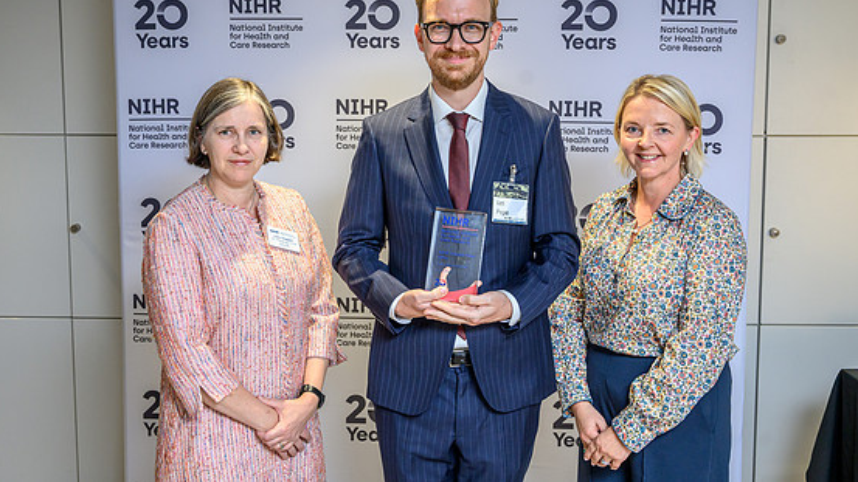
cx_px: 442
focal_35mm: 44
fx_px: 1001
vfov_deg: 27.0
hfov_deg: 46.4
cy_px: 184
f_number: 4.5
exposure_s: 1/200
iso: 2500
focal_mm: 40
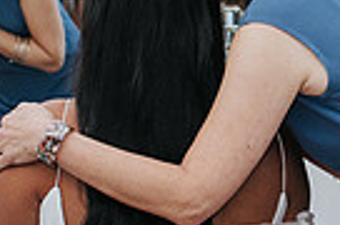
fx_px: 1621
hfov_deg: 11.9
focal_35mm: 172
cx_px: 249
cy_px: 145
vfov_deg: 7.9
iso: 800
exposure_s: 1/200
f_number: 3.5
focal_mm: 35
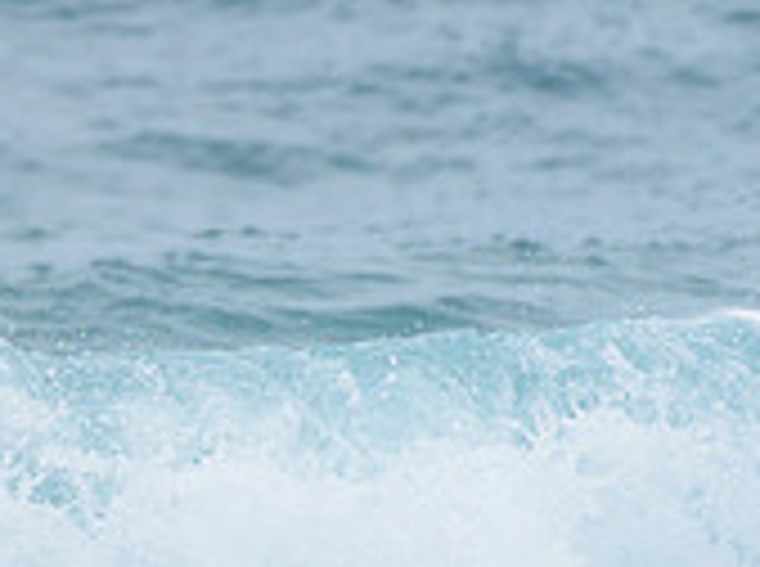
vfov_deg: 0.7
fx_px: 44430
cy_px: 545
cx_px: -640
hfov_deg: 1.0
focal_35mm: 2028
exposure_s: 1/2000
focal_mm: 500
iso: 160
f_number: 5.6
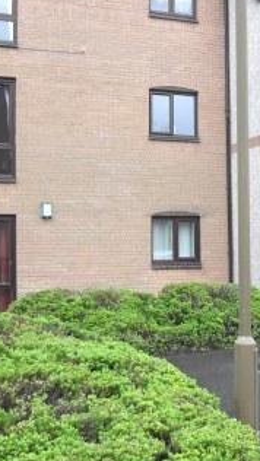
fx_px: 661
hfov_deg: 21.7
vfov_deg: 38.5
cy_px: 230
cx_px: 237
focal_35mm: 54
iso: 100
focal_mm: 6.2
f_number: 2.8
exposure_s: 1/90
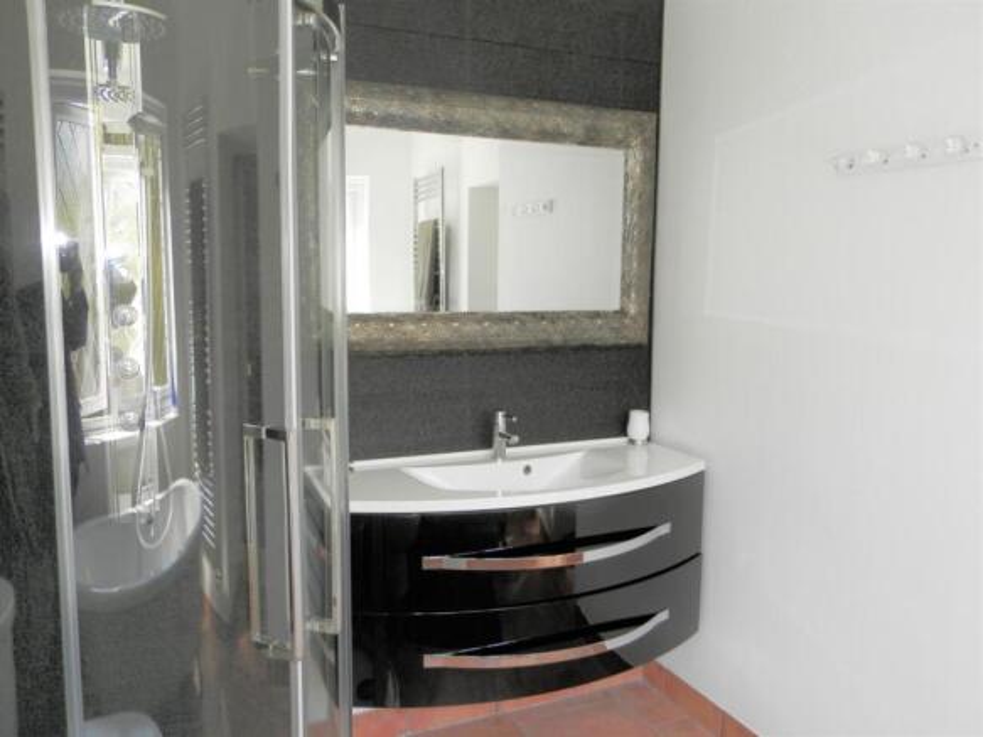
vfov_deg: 49.7
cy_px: 368
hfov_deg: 63.5
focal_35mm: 28
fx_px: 795
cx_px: 492
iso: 80
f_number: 3.2
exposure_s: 1/30
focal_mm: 5
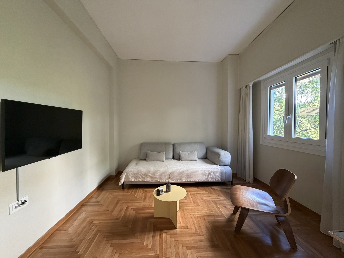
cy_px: 129
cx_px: 172
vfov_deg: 85.7
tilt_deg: -1.5
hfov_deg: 102.1
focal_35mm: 14
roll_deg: +0.3
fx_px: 139
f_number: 2.2
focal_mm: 2.22
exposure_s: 1/60
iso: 320
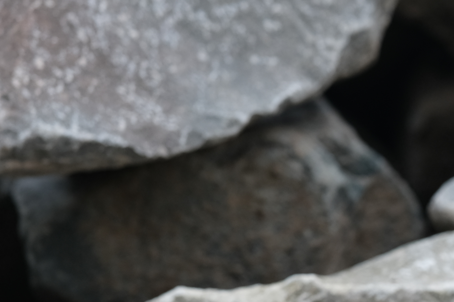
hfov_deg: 4.8
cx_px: 644
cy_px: 224
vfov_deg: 3.2
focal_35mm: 424
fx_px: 5347
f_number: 2.8
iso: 160
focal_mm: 75
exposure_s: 1/480
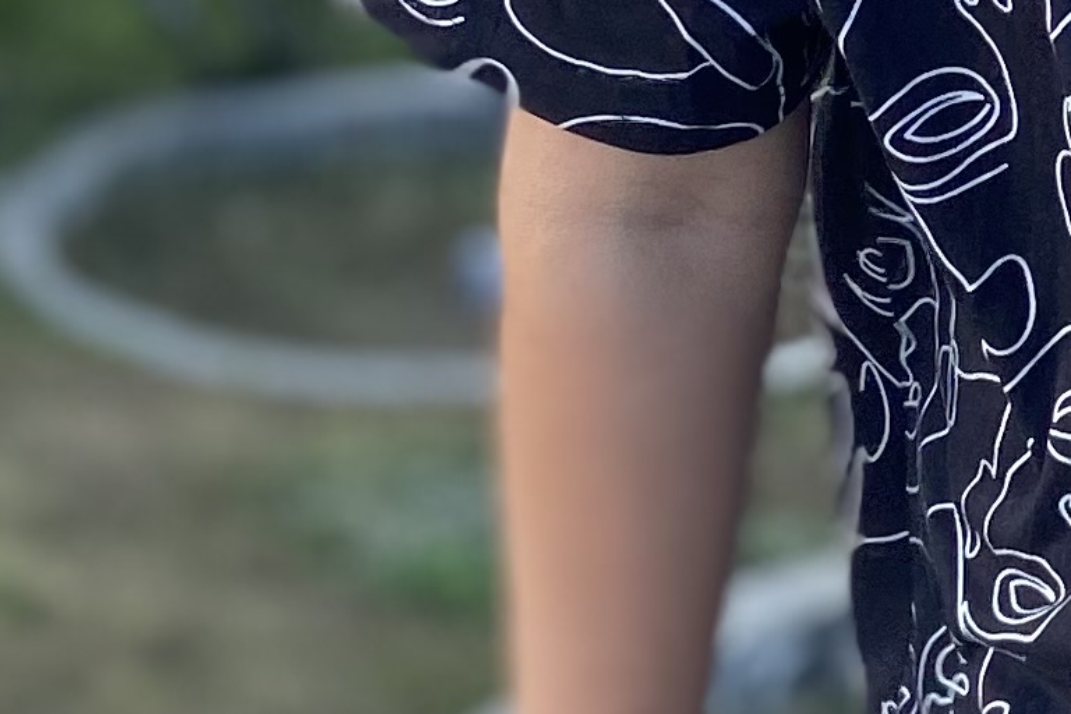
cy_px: -562
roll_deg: -1.5
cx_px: 1328
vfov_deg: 9.2
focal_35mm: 142
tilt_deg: -9.1
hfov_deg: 14.0
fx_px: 4224
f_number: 1.8
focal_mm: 4.25
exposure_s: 1/517
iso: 32
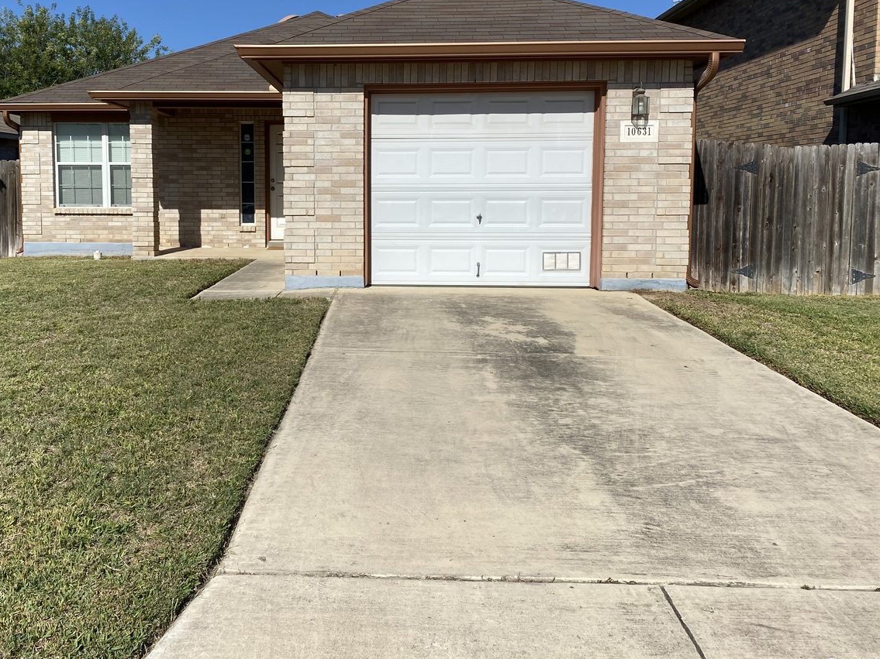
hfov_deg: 55.0
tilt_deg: -4.3
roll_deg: +0.7
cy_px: 263
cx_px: 352
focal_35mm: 33
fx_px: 839
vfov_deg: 42.7
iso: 32
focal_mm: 4.25
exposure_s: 1/5747
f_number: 1.8
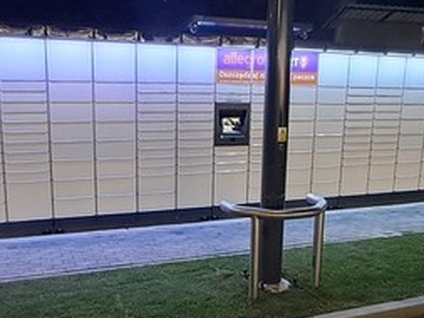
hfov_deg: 51.2
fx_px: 441
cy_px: 188
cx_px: 186
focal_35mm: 36
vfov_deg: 39.5
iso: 500
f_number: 2.2
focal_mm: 1.42
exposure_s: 1/20
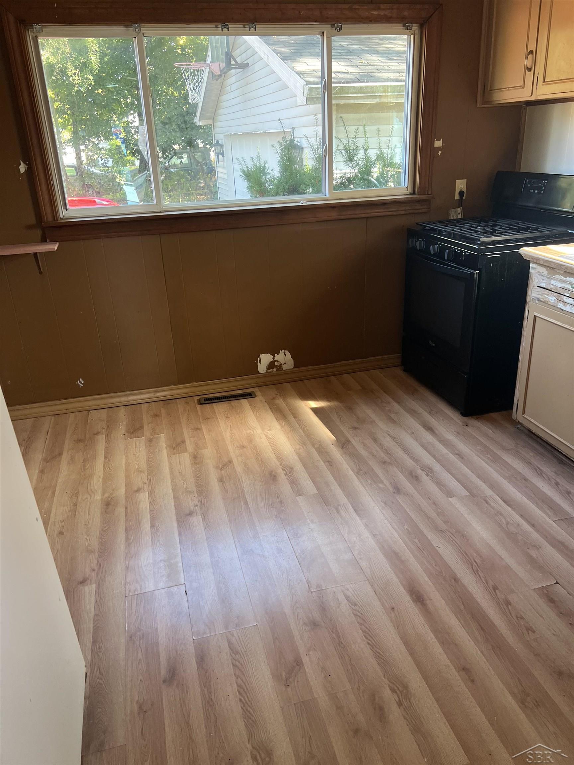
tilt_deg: -23.2
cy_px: 382
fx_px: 575
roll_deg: +2.1
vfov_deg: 67.3
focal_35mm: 26
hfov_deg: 53.1
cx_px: 287
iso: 125
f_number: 1.5
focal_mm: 5.7
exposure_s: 1/106
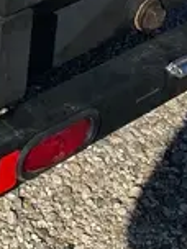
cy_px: -211
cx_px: -167
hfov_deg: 11.0
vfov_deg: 13.9
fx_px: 900
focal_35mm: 125
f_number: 1.8
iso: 32
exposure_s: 1/8197
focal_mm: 4.25
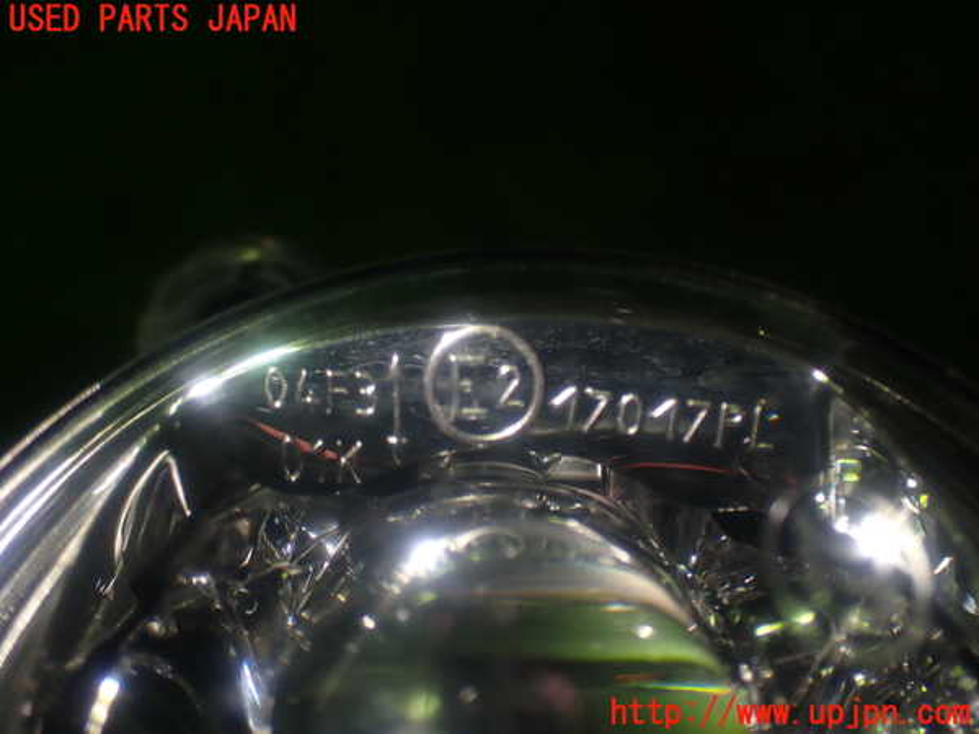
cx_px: 490
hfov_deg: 40.4
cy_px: 367
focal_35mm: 47
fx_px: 1329
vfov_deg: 30.9
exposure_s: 1/100
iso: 200
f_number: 3.1
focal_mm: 8.4
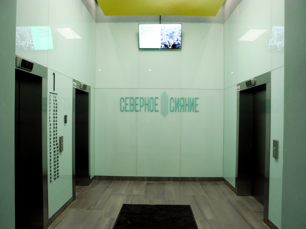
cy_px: 114
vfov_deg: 49.7
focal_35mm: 28
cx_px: 153
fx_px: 248
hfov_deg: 63.4
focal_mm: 6
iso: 400
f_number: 4
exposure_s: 1/19.2
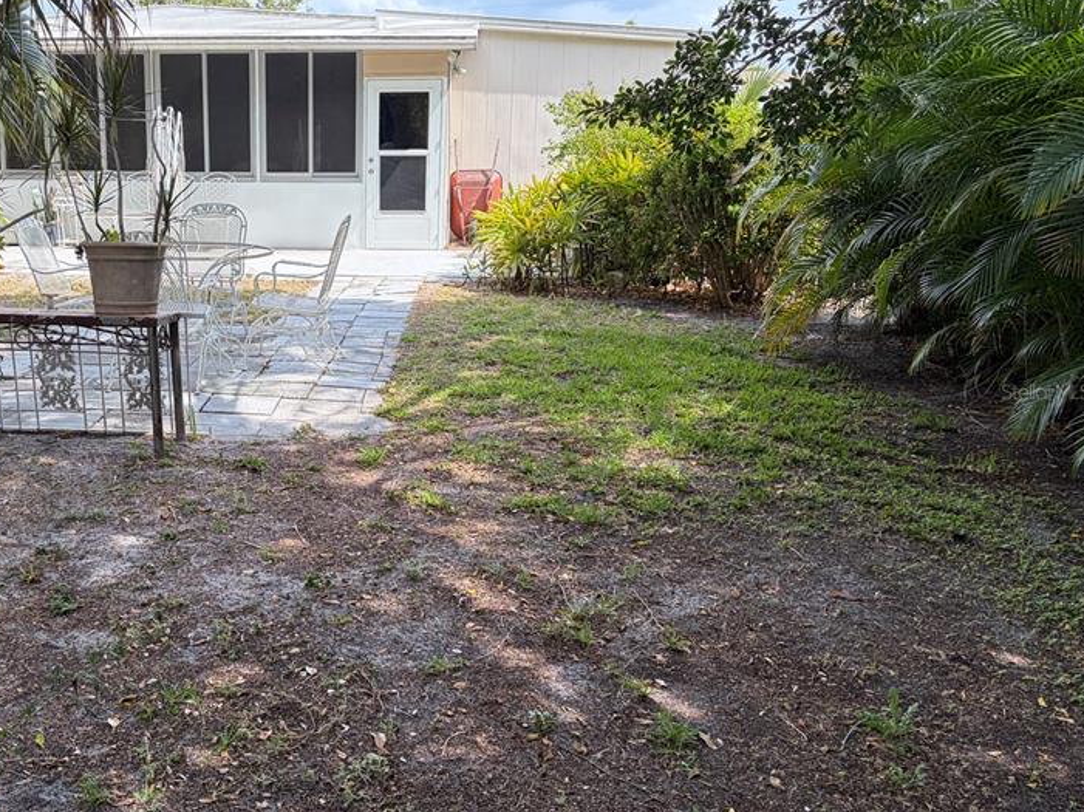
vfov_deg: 37.7
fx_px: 1189
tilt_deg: -11.9
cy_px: 391
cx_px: 303
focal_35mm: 38
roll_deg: +0.1
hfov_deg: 47.6
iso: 64
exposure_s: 1/933
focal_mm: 5.96
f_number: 1.6
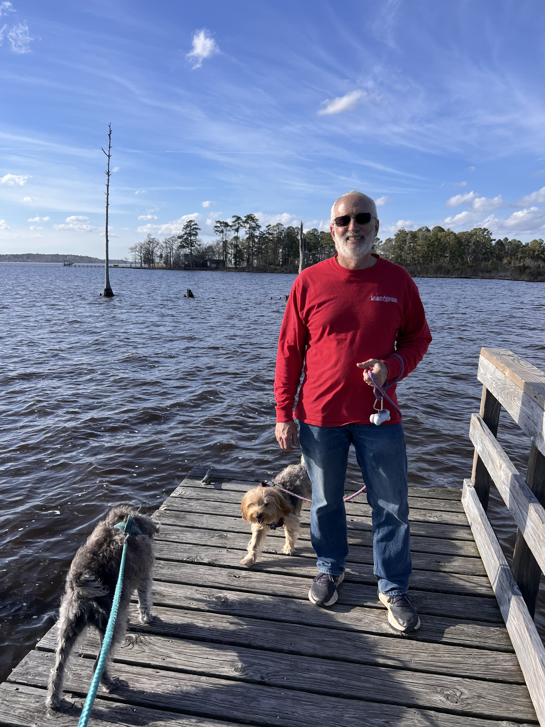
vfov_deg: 67.3
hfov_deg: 53.1
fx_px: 546
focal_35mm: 26
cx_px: 272
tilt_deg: -9.8
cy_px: 364
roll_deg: -1.2
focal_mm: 5.7
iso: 50
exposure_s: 1/2841
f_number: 1.5
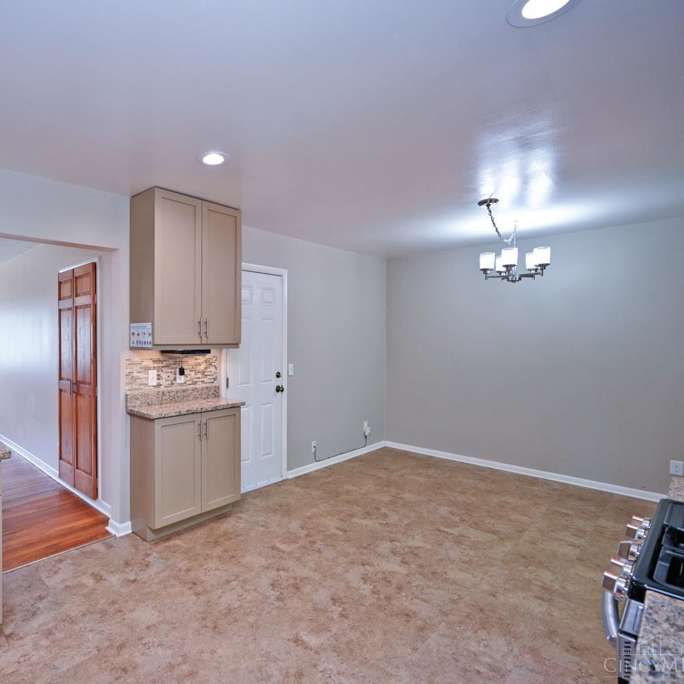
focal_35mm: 18
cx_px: 192
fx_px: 402
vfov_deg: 80.7
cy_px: 344
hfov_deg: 76.2
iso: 280
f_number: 4
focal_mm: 14
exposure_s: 1/60
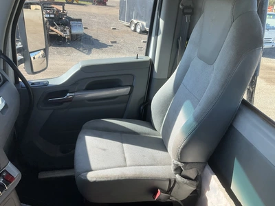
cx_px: 138
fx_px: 230
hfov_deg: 61.7
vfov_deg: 48.2
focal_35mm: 29
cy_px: 103
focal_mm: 3
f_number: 1.8
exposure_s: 1/370
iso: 25
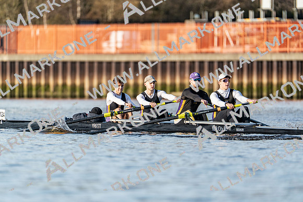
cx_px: 152
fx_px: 5051
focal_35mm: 600
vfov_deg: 2.3
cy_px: 101
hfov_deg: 3.4
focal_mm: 600
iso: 800
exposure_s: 1/2000
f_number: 6.3
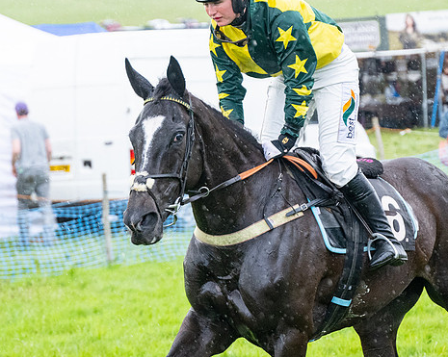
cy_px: 145
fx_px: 2662
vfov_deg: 7.7
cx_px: 245
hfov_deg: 9.6
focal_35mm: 201
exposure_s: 1/800
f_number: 4
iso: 2000
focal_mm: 98
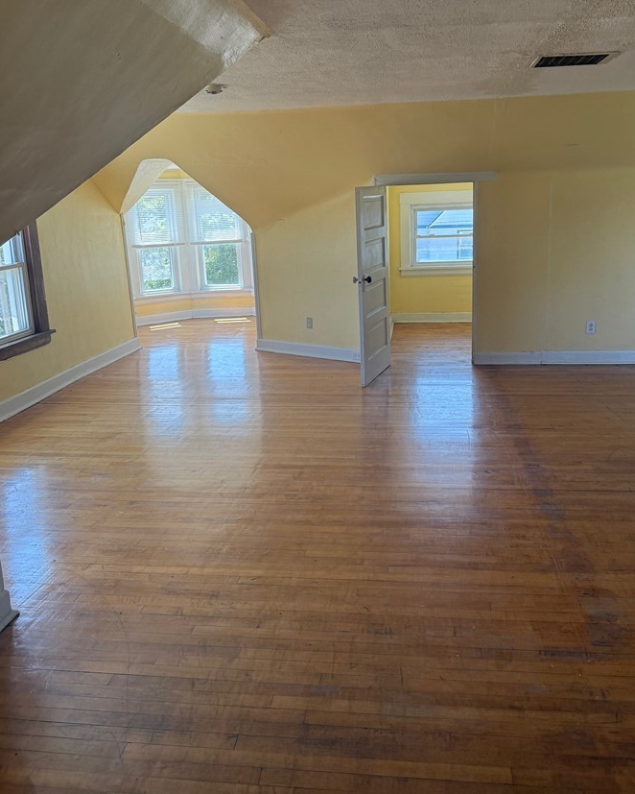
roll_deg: -0.1
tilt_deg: -9.1
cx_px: 358
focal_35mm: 29
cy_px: 348
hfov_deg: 49.9
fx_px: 681
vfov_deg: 60.2
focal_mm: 6.76
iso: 125
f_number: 1.78
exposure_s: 1/241
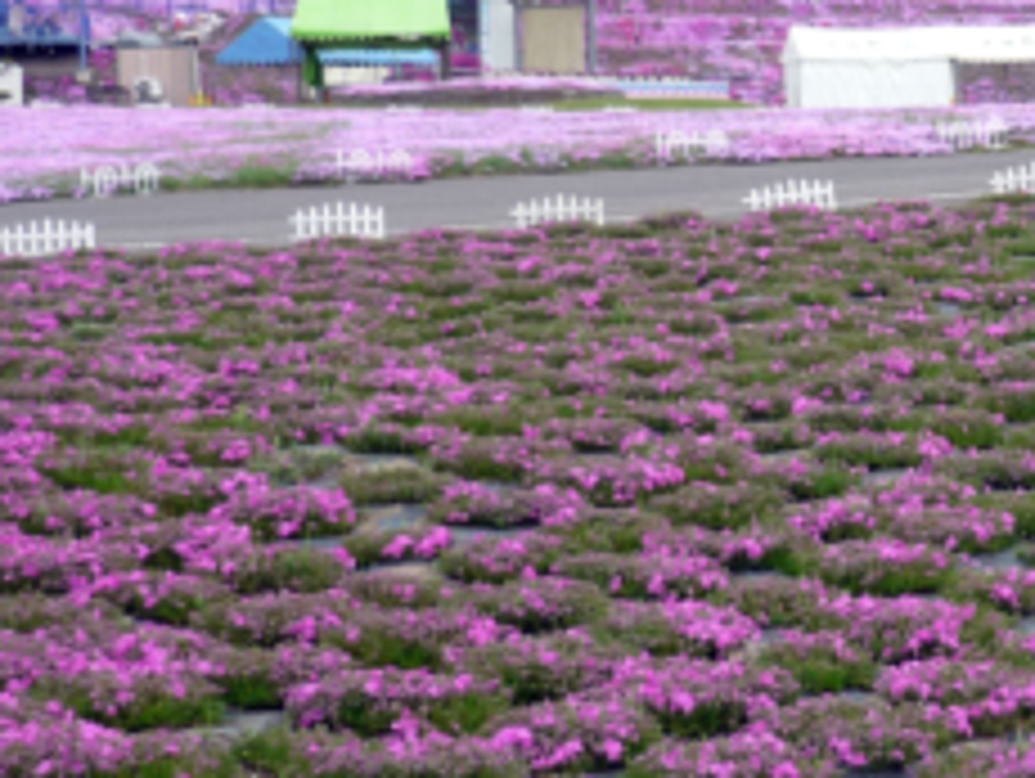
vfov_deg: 17.1
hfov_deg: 22.1
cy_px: 153
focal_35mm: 86
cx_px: 958
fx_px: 2574
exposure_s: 1/200
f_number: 2.8
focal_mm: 5.5
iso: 100
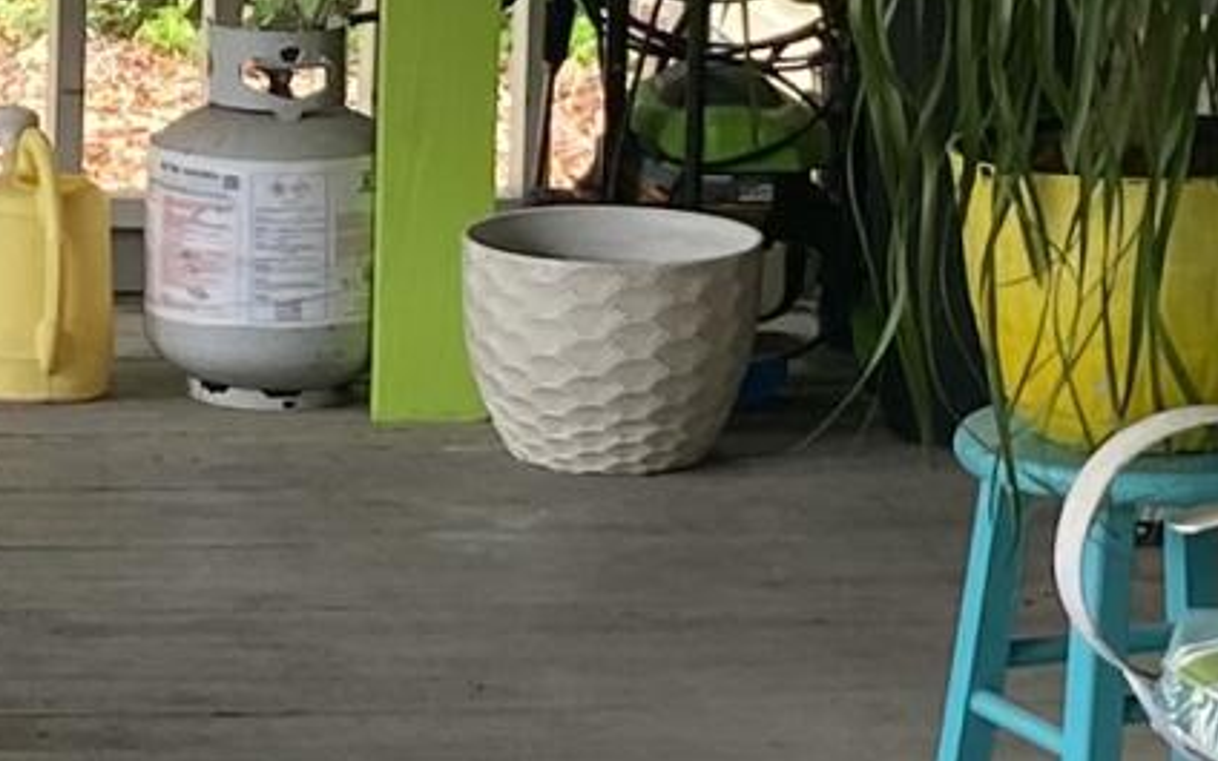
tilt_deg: -10.3
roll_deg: -2.1
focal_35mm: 195
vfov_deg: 6.7
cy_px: 350
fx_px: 6473
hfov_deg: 10.7
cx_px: 152
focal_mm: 4.25
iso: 50
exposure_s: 1/122
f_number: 1.8
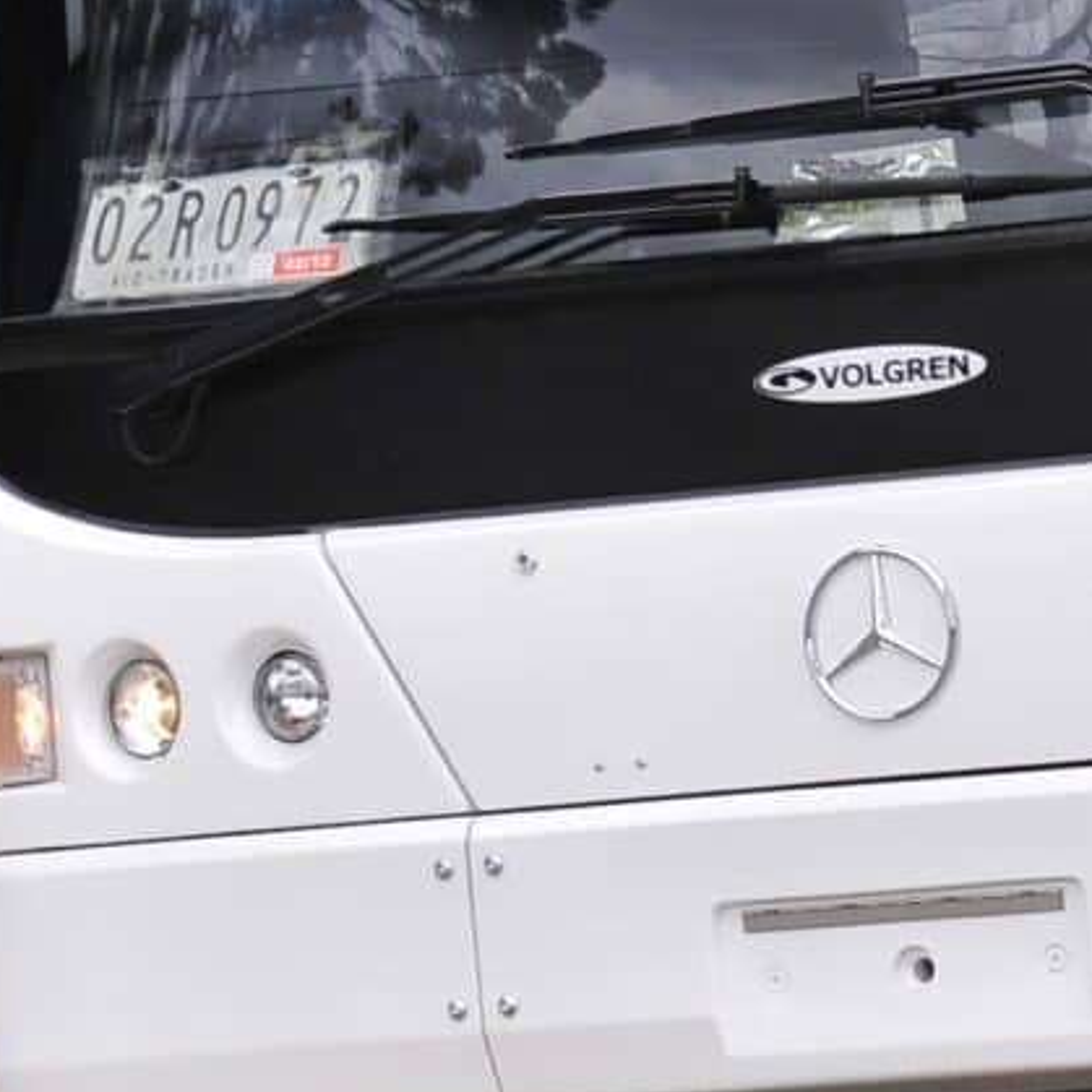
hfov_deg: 2.8
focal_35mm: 623
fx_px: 22235
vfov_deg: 2.8
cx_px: 2859
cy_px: -169
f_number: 6.3
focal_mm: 80
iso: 200
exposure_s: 1/60
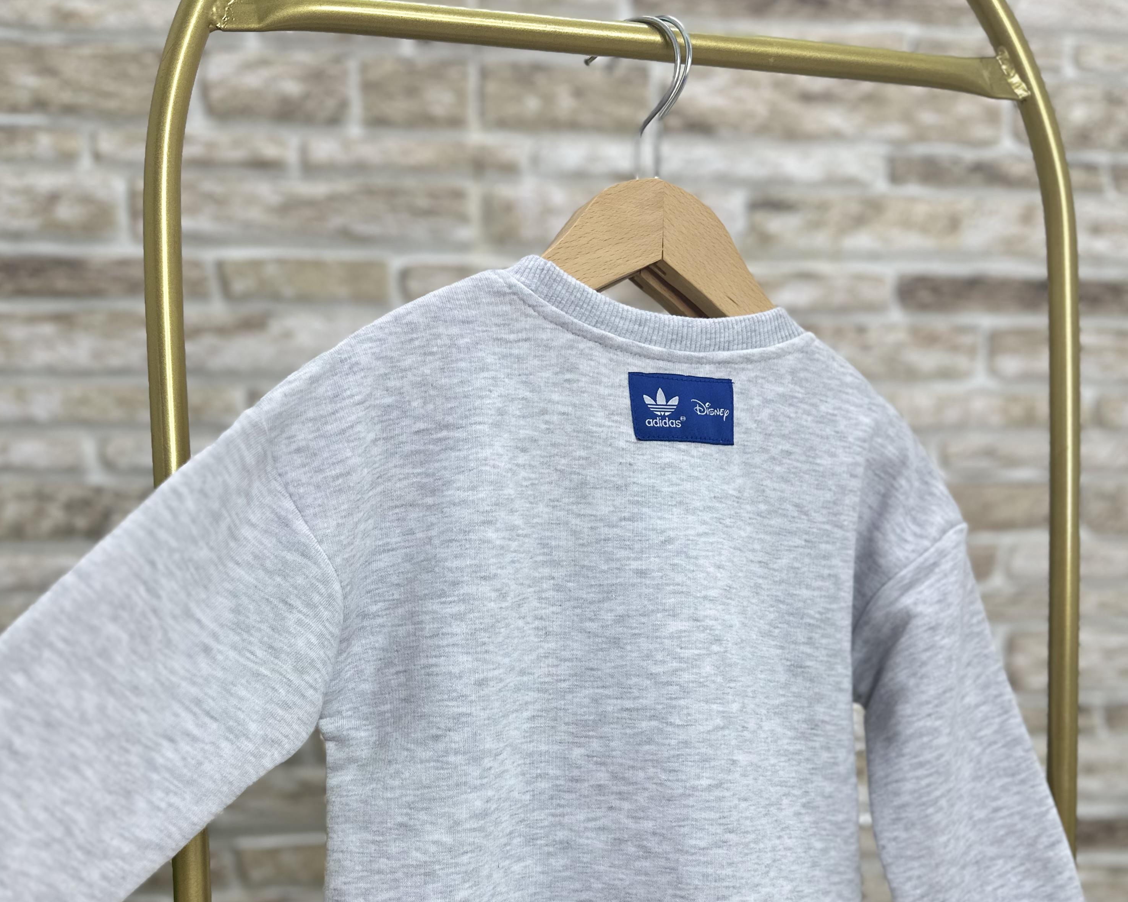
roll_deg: +0.4
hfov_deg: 55.7
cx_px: 562
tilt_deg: -2.8
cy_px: 653
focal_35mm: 32
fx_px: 1068
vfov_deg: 44.6
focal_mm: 6.86
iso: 50
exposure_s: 1/100
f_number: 1.78
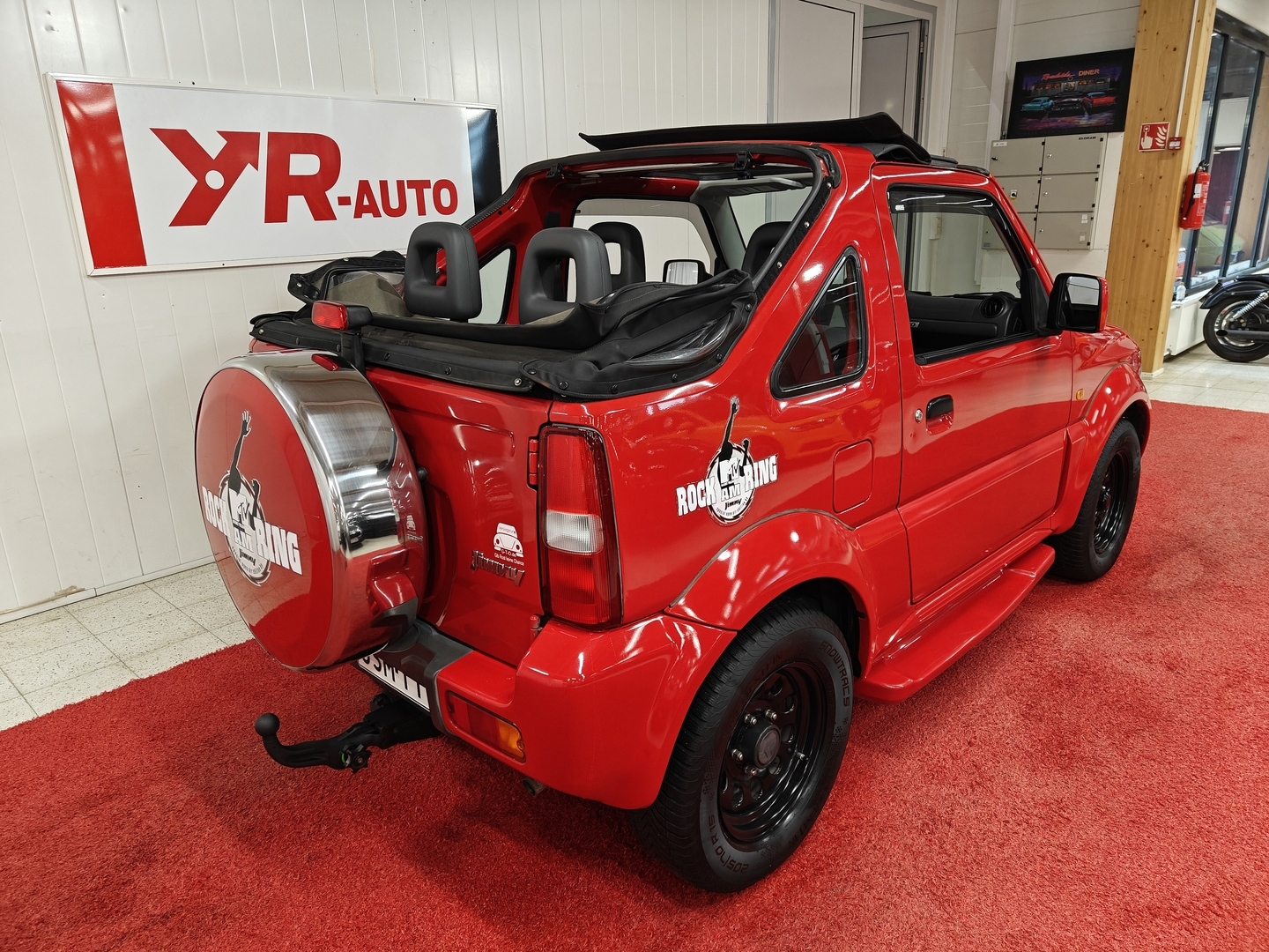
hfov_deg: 71.6
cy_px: 476
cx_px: 634
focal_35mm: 24
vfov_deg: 56.8
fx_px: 880
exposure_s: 1/79
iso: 125
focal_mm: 5.59
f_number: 1.8
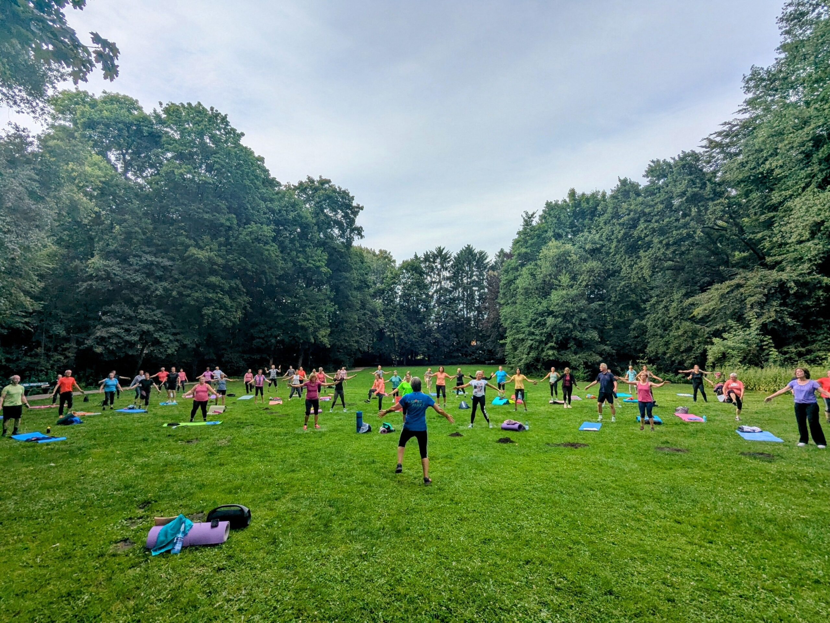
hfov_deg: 94.5
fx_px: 384
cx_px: 415
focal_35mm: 16
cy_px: 312
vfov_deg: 78.1
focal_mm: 2.35
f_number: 2.2
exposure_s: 1/1192
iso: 50
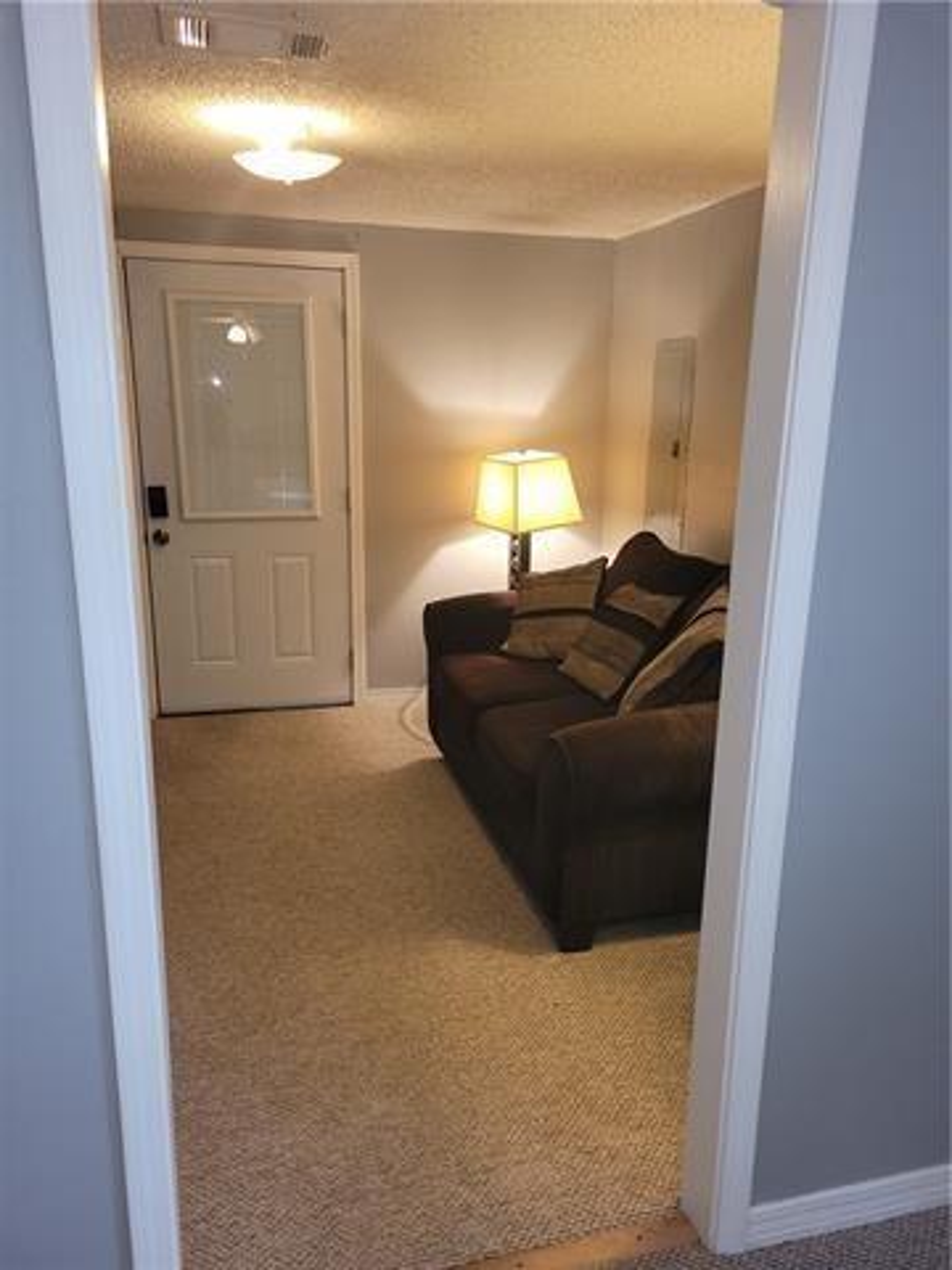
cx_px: 476
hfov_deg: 53.1
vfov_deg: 67.3
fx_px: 953
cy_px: 635
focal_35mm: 26
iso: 100
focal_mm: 5.4
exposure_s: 1/24
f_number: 1.8
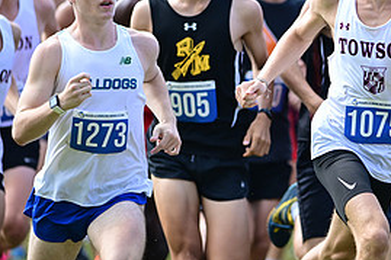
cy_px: 72
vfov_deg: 2.1
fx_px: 7023
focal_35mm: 647
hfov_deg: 3.2
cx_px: 374
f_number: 2.8
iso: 560
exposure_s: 1/2000
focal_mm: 300
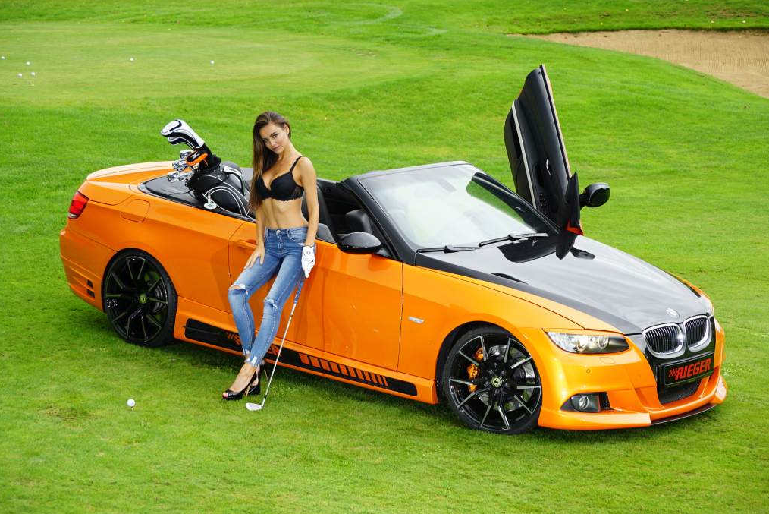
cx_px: 386
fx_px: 2265
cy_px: 259
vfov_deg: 12.9
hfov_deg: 19.3
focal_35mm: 106
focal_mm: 70
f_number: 5.6
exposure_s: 1/100
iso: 250
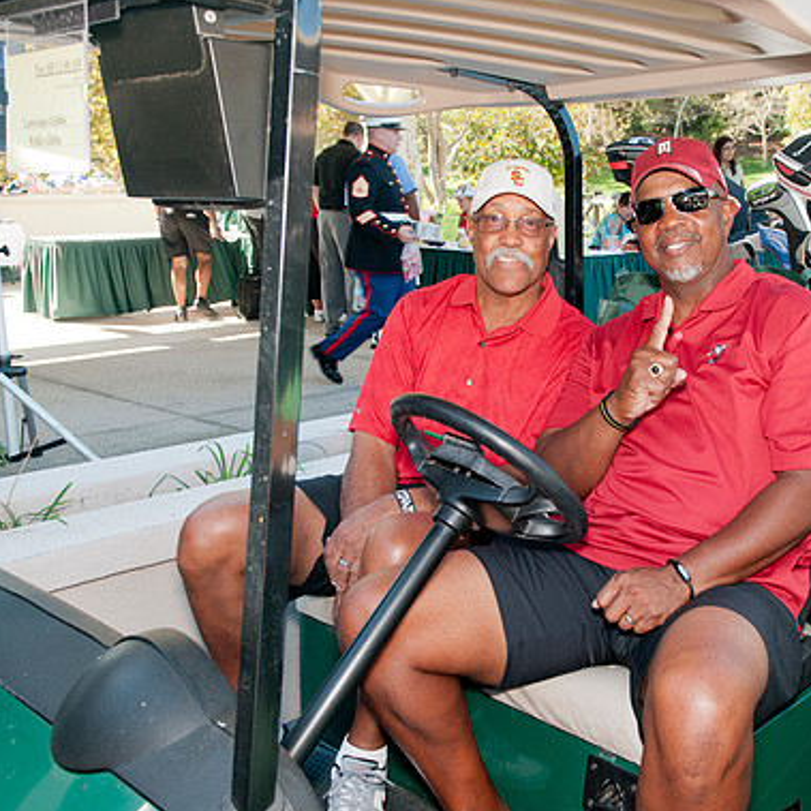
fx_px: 1034
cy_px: 403
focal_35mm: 39
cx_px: 550
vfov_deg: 42.8
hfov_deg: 42.2
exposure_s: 1/60
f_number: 5.6
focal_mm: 20
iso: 400
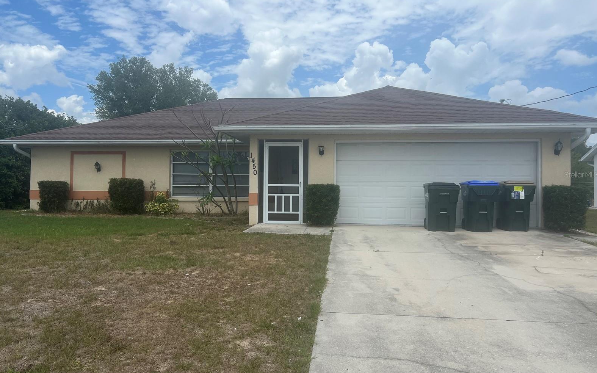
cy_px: 174
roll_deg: -0.5
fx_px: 456
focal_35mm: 28
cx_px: 297
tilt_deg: +2.3
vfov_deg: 44.5
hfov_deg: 66.5
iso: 50
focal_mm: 5.7
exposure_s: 1/6579
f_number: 1.5
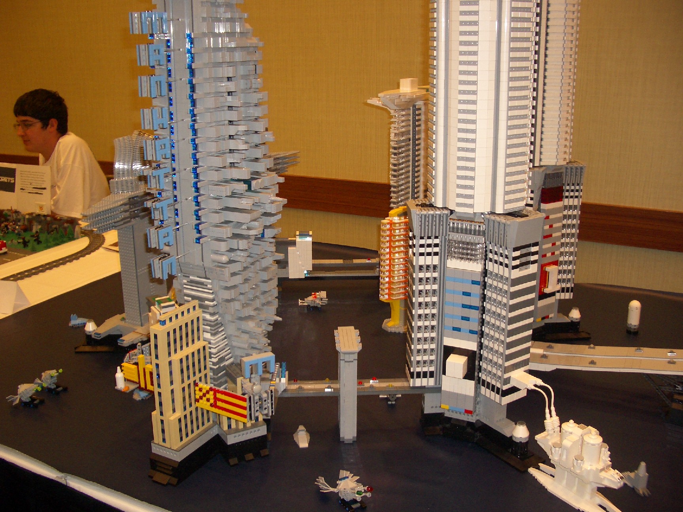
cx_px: 342
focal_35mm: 35
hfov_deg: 52.6
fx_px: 691
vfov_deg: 40.7
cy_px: 256
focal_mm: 5.8
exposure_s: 1/60
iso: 100
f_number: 2.6
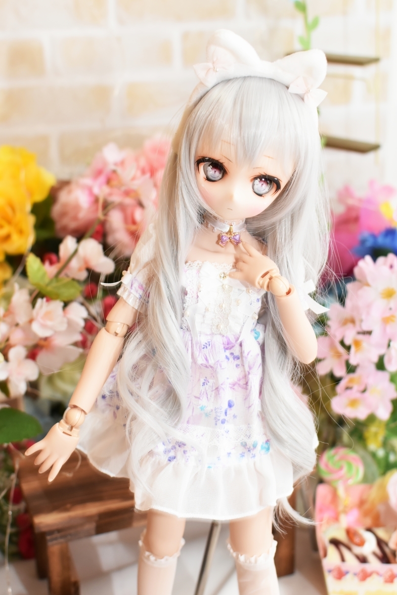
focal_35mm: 54
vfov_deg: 37.2
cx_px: 200
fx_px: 885
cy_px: 296
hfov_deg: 25.3
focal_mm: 35
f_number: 3.5
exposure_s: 1/60
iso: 800
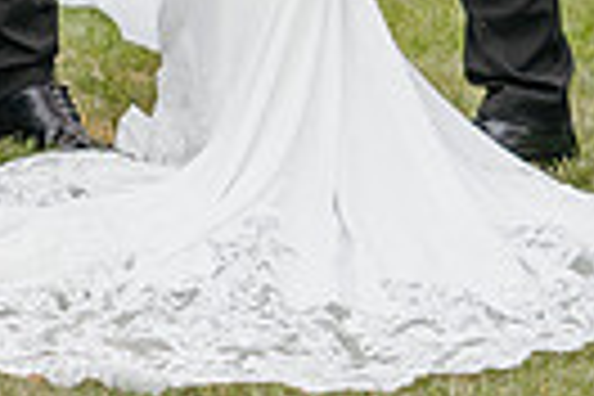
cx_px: 13
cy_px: -523
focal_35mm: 422
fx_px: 6962
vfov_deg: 3.2
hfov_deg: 4.9
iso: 125
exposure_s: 1/640
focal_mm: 85
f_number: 2.8
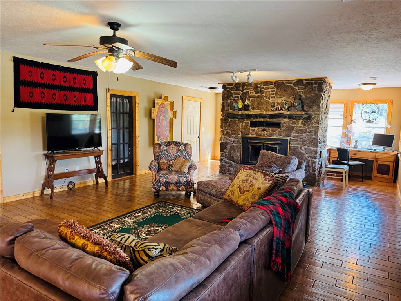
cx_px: 200
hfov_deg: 71.6
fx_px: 278
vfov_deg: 56.8
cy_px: 150
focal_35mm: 24
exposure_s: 1/60
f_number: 1.78
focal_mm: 6.76
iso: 320
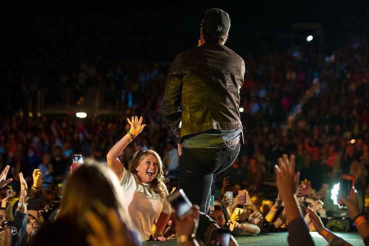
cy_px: 123
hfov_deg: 23.6
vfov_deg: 15.9
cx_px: 184
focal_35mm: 86
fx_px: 881
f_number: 2.8
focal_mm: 86
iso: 6400
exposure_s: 1/1250
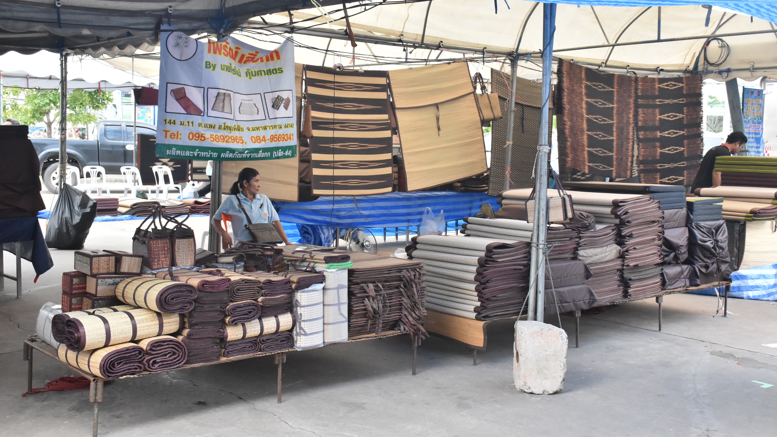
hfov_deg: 47.8
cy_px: 182
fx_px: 876
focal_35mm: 43
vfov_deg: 28.0
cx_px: 389
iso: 2000
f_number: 9
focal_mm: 27
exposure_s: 1/320
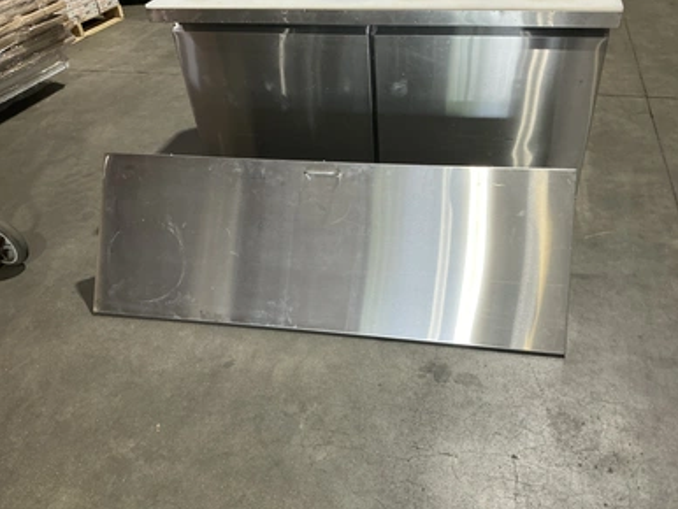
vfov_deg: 48.3
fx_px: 568
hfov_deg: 61.6
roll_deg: +4.2
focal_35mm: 29
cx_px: 350
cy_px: 253
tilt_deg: -36.7
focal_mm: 3
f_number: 1.8
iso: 100
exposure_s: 1/60
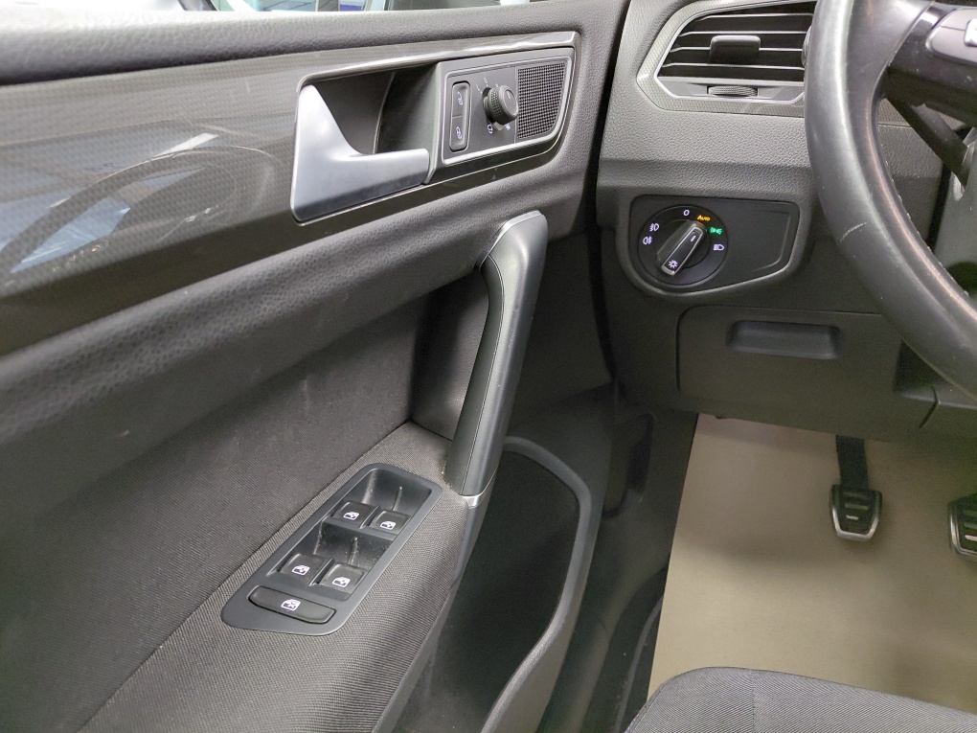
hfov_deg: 69.4
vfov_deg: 54.9
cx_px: 488
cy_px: 366
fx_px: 706
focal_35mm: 25
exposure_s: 1/24
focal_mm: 4.69
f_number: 1.8
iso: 500
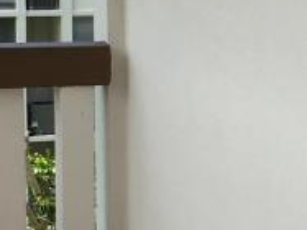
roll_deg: -0.9
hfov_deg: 12.1
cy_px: 85
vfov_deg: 9.3
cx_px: 394
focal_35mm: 159
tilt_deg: -4.8
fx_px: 1409
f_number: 2.2
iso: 25
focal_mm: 4.15
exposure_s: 1/1083
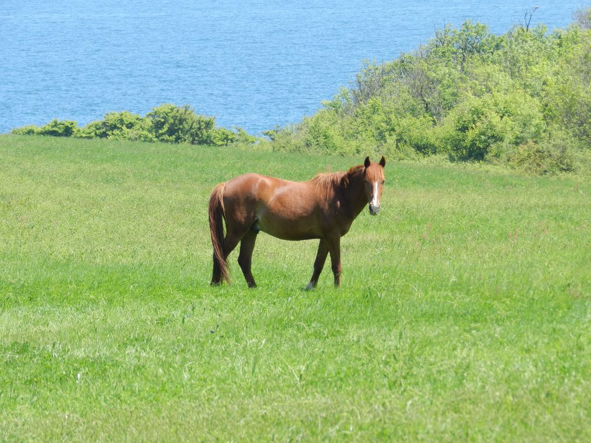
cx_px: 296
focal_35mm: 309
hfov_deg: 6.4
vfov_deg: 4.8
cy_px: 222
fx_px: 5276
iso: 160
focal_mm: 55
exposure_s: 1/320
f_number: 5.4
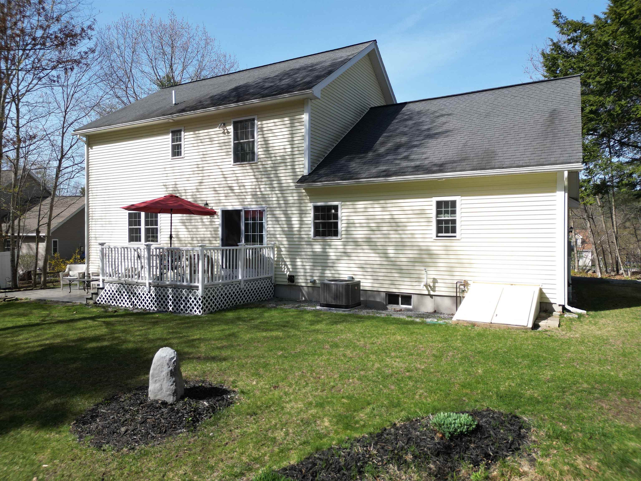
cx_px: 320
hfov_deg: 71.6
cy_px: 240
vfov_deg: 56.8
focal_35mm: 24
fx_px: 444
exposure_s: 1/1600
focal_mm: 6.72
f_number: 1.7
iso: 100
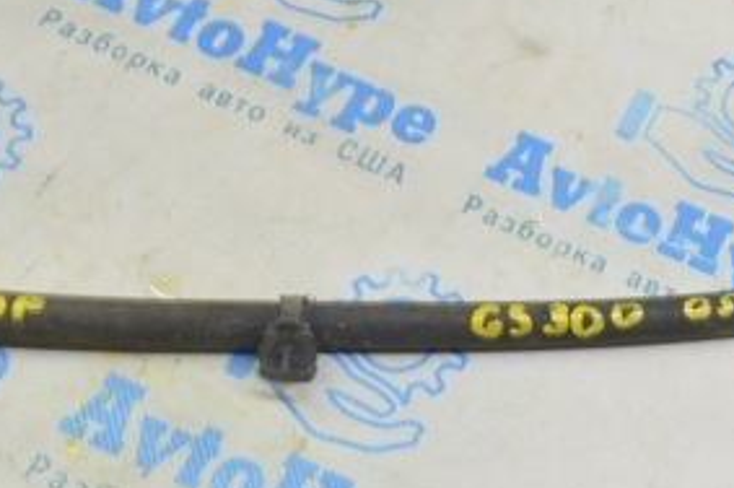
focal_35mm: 61
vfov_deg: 22.2
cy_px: 225
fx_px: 1242
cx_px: 690
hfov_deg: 31.1
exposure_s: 1/20
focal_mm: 18
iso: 400
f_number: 5.6
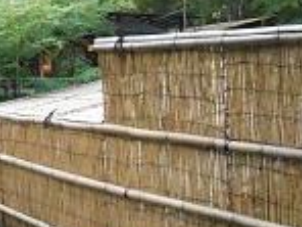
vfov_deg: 17.7
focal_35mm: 81
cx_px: -3
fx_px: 707
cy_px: -14
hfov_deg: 23.1
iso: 1600
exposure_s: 1/500
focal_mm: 4.6
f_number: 3.5
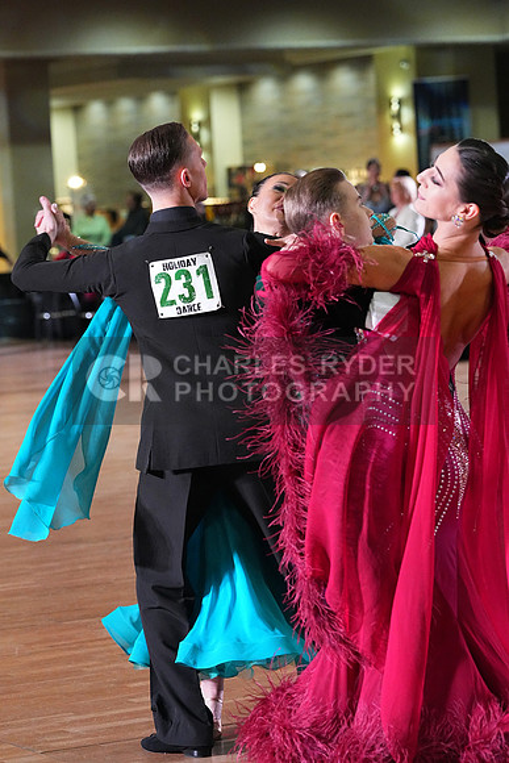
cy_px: 382
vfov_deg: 15.4
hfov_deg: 10.3
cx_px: 254
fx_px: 2819
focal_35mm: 133
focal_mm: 133
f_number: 5.6
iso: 10000
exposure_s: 1/400
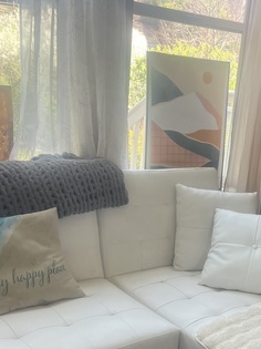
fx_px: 553
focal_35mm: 55
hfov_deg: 25.6
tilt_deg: -19.7
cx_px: 241
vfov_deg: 33.8
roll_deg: -8.0
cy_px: 284
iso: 80
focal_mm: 5.1
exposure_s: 1/122
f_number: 1.6
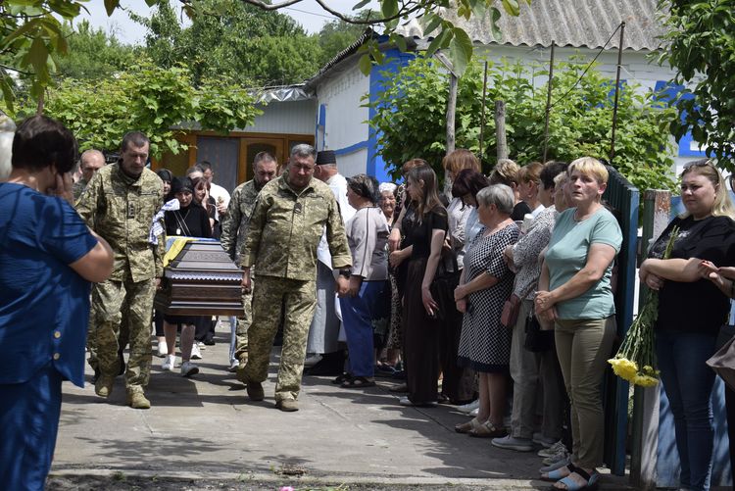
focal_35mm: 82
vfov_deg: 16.6
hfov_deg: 24.6
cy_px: 246
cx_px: 368
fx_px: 1685
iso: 200
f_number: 10
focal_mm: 55
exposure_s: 1/400
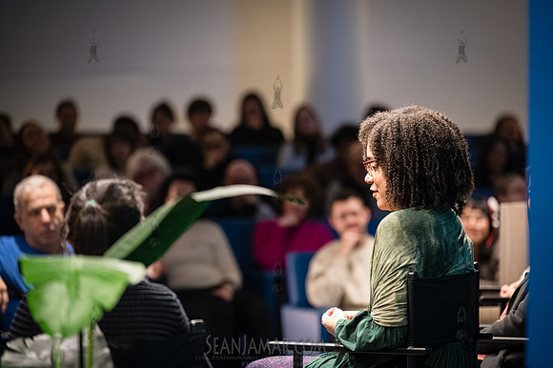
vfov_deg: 9.1
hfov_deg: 13.7
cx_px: 276
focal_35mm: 150
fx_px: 2303
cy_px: 184
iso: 8000
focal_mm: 150
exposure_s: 1/200
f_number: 2.8
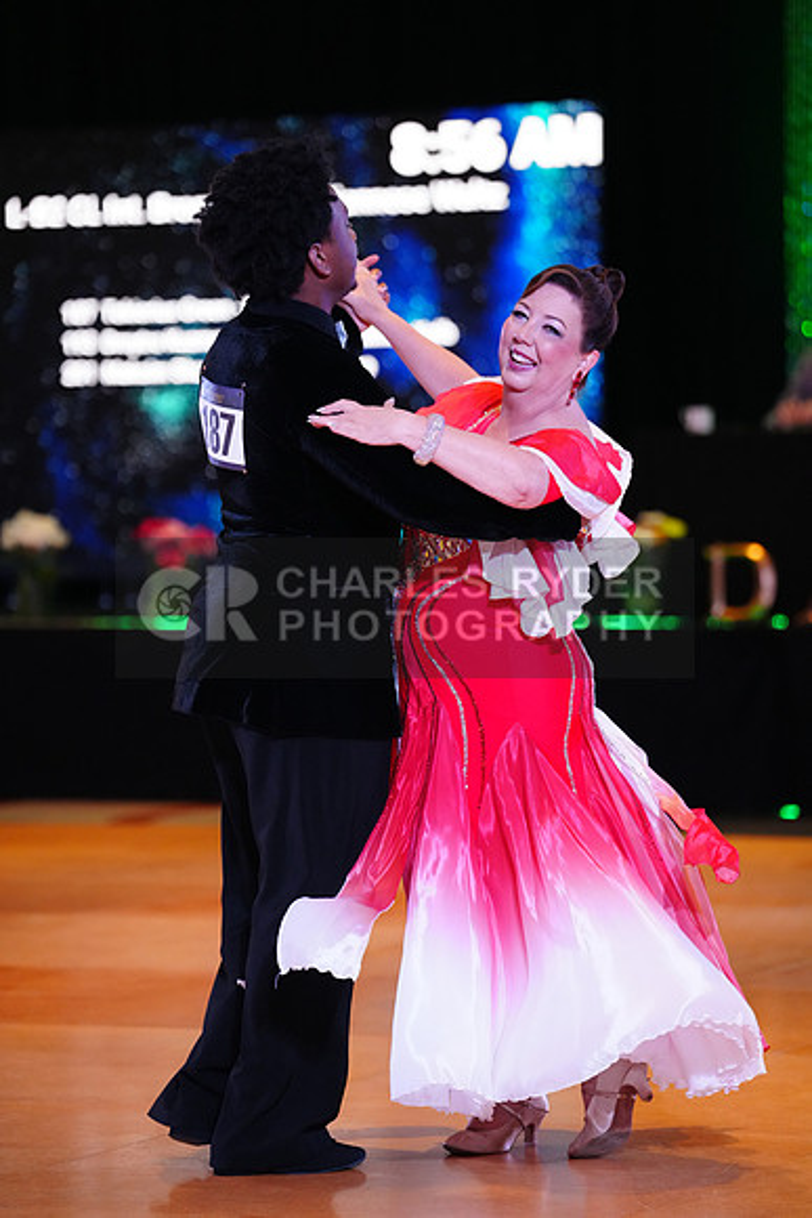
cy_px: 609
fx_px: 4632
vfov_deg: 15.0
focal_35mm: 137
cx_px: 406
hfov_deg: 10.0
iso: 5000
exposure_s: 1/500
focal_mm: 137
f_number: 2.8
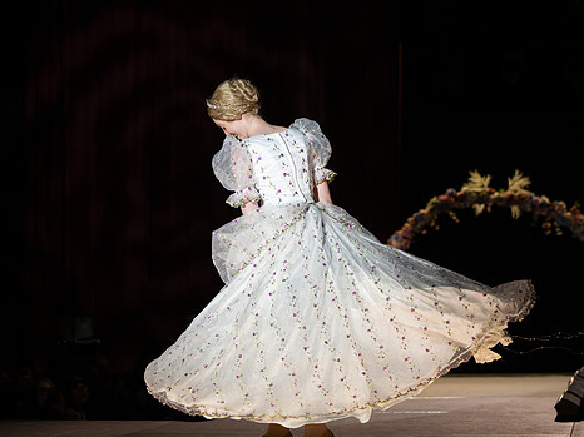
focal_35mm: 106
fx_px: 1787
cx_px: 300
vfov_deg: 14.0
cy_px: 230
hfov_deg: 18.6
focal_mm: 81
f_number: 3.5
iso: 800
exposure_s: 1/640
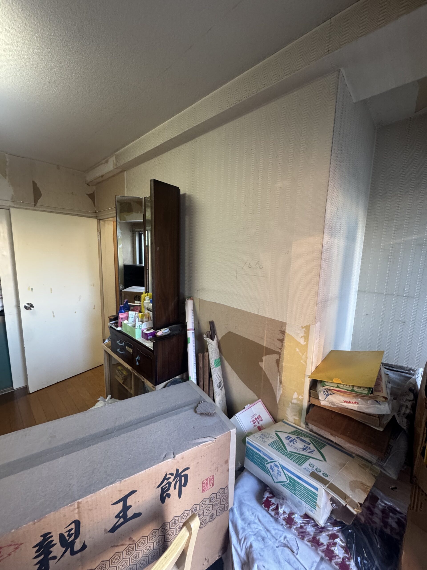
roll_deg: -1.2
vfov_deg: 102.1
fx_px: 230
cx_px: 214
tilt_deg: -8.9
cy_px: 285
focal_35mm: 14
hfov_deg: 85.7
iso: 250
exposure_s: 1/50
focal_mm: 2.22
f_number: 2.2
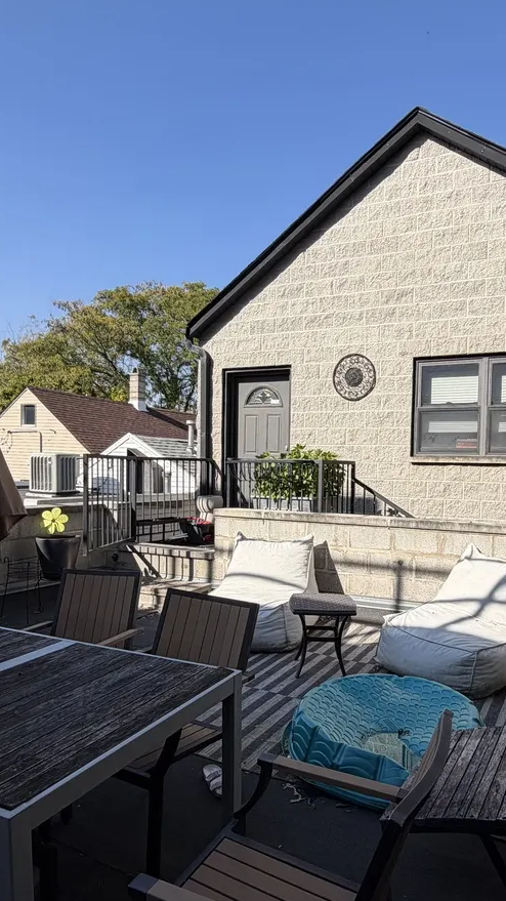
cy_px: 497
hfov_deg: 45.3
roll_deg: -2.0
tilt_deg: -3.5
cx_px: 333
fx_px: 597
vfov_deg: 73.8
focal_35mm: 25
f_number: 2.2
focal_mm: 2.22
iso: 25
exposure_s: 1/770
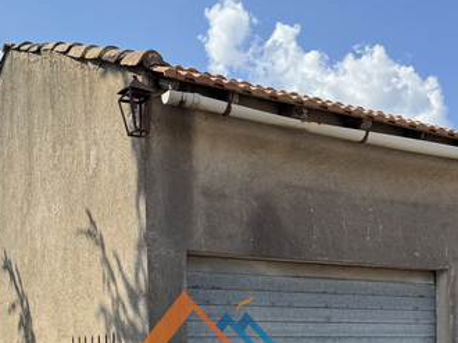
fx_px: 727
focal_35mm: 55
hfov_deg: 35.0
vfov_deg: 24.9
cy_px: 365
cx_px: 219
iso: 80
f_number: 1.78
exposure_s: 1/2331
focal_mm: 6.76
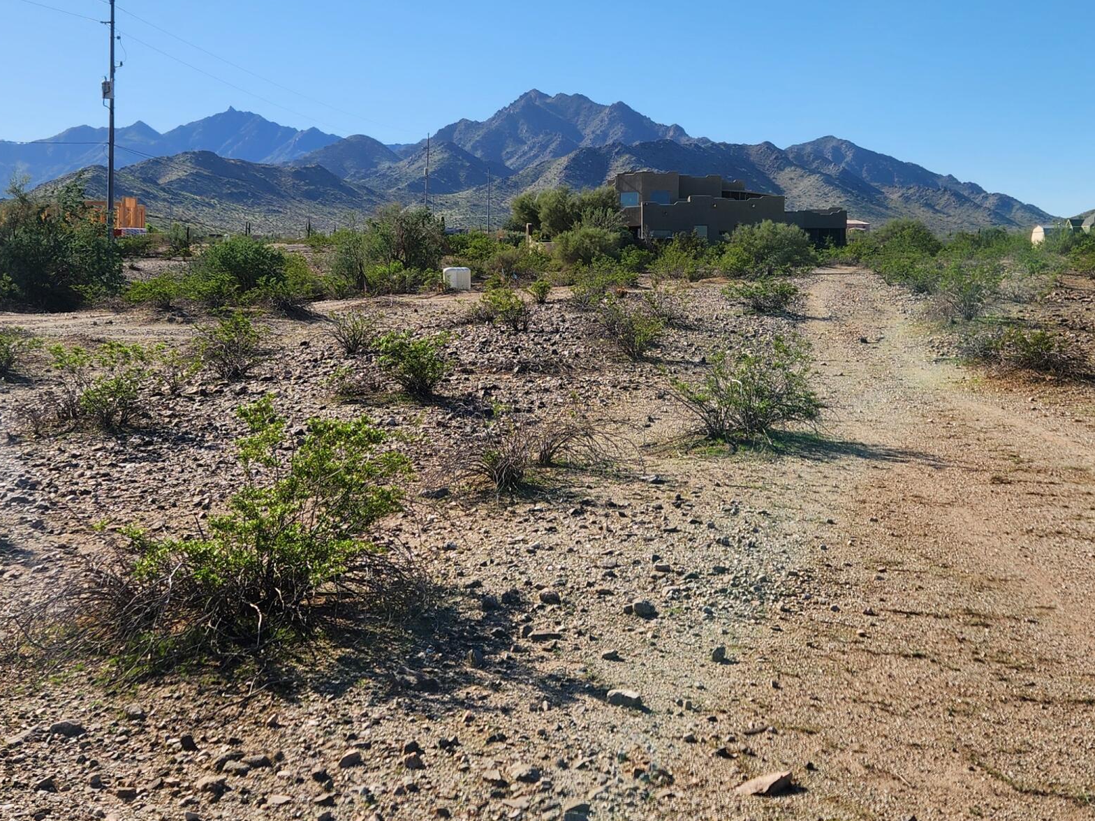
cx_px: 536
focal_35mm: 44
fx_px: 1392
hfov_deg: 42.9
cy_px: 249
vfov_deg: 32.5
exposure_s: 1/2192
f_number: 1.8
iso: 20
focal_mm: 5.4
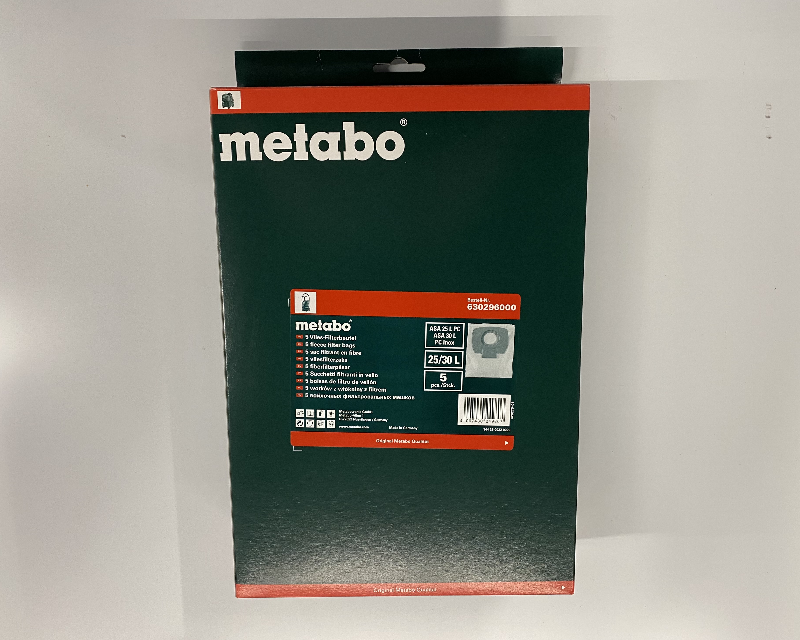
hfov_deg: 62.2
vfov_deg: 51.5
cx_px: 401
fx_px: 663
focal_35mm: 28
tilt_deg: -80.9
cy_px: 329
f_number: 1.8
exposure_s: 1/50
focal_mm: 4.25
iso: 125
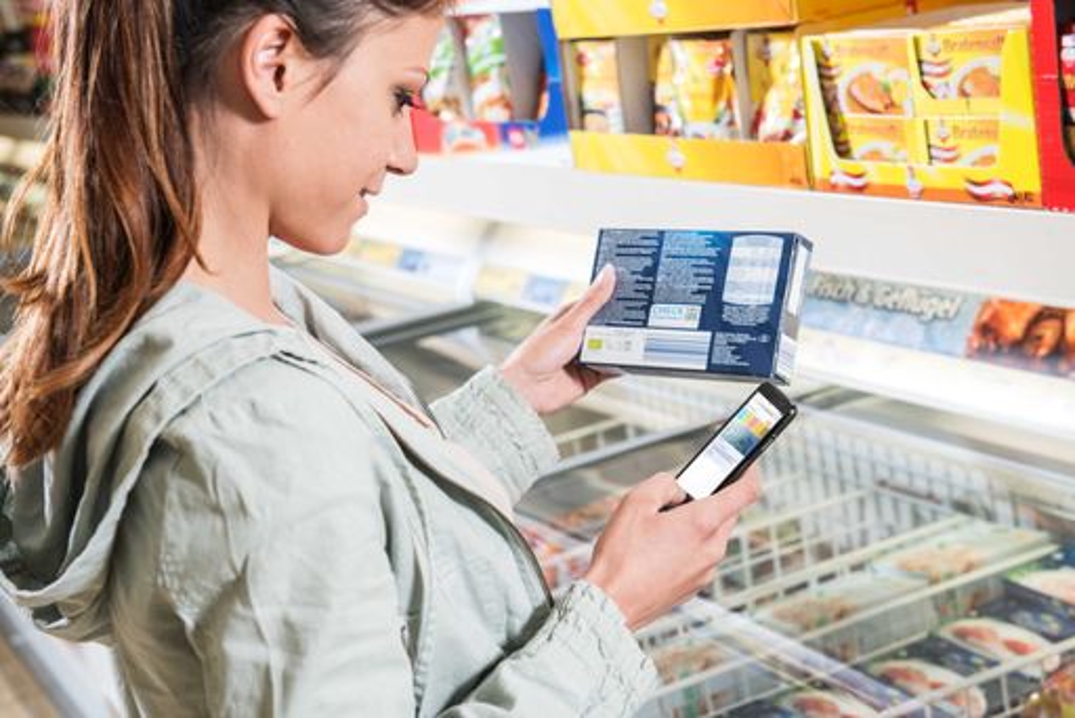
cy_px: 359
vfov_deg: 22.7
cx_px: 538
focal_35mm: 60
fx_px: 1793
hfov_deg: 33.4
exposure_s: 1/160
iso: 400
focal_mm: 60
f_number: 5.6
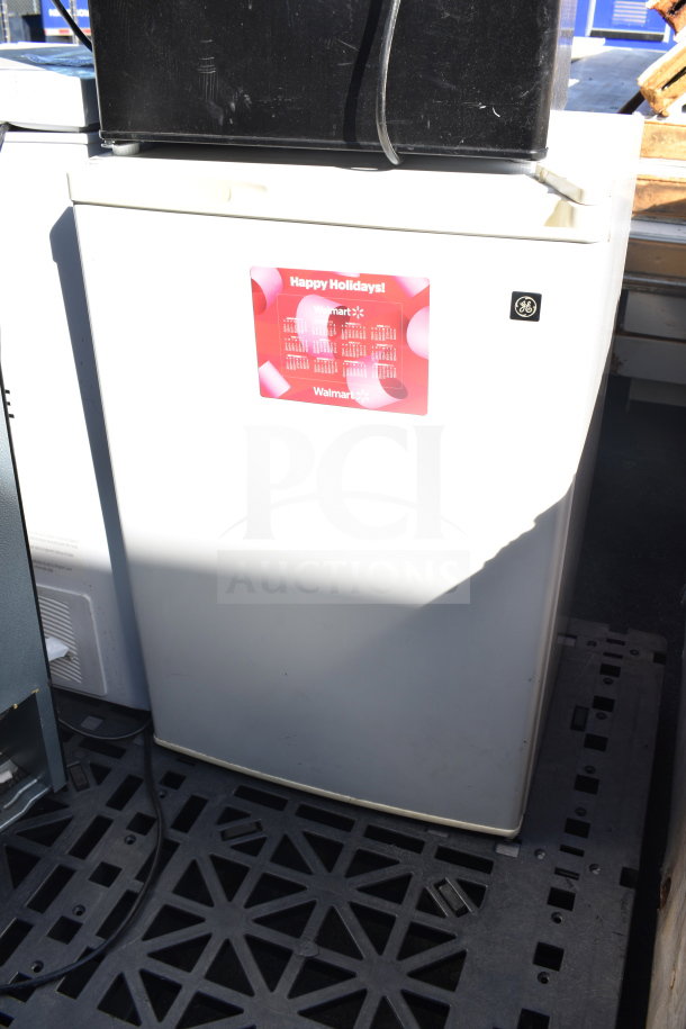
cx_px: 343
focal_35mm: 32
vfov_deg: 59.5
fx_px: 900
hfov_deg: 41.7
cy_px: 514
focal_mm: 21
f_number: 7.1
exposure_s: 1/200
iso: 200
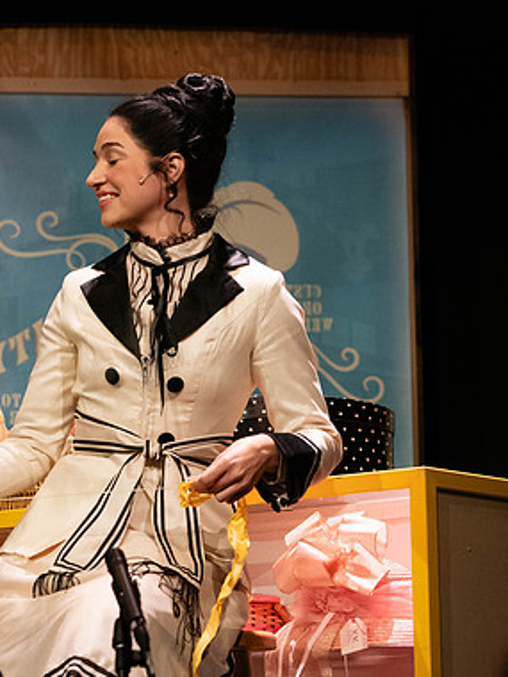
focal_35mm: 156
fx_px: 3052
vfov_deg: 12.7
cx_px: 155
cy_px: 334
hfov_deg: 9.5
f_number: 6.3
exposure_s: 1/400
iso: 4000
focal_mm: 103
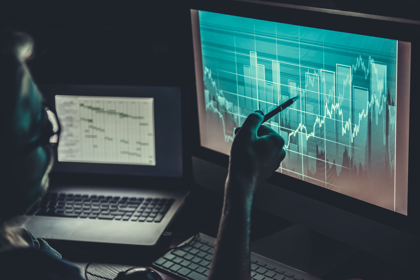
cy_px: 140
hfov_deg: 28.8
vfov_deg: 19.5
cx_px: 210
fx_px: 817
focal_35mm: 70
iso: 1000
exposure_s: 1/100
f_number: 2.8
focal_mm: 70
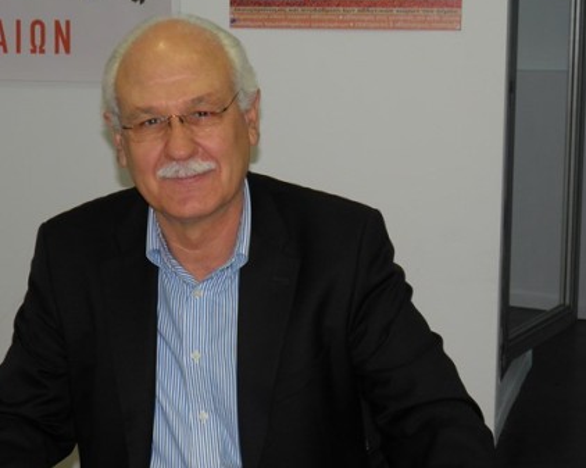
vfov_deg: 18.2
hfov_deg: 22.7
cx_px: 225
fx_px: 1456
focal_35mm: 84
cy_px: 290
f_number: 3.6
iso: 100
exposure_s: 1/80
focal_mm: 10
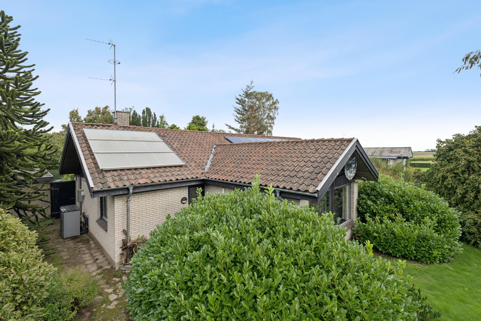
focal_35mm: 16
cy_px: 160
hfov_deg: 96.7
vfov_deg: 73.7
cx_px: 240
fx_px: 214
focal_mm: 16
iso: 125
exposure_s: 1/800
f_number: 4
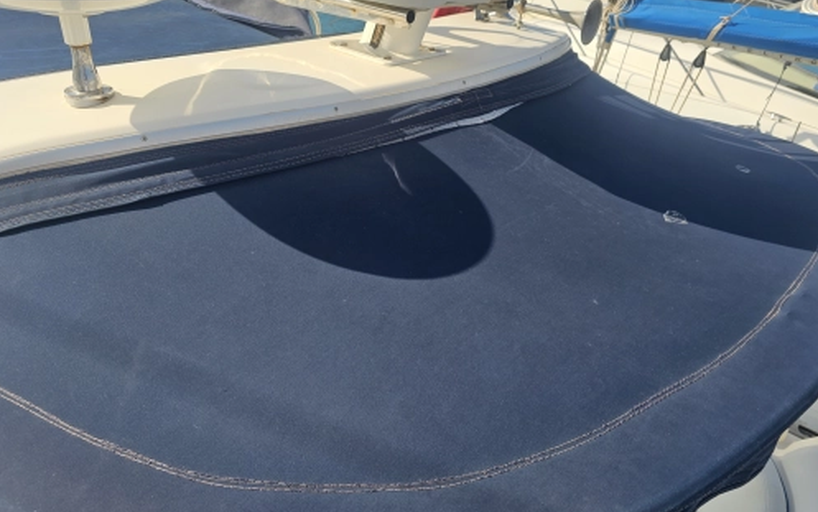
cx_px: 420
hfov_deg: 68.4
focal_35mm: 27
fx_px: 602
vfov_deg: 45.8
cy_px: 304
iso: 10
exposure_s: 1/640
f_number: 1.7
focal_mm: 6.3
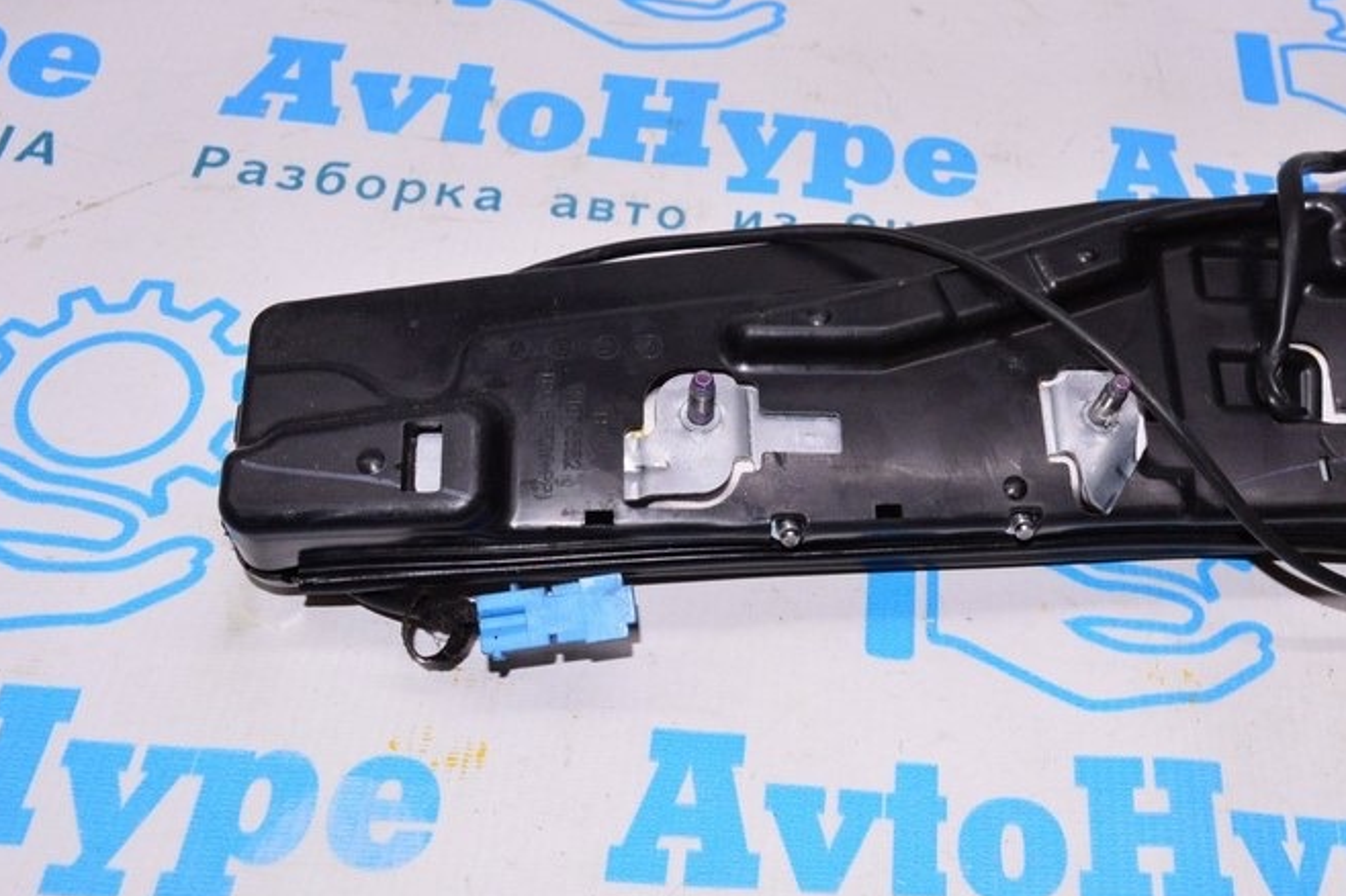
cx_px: 959
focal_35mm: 42
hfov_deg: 45.3
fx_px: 1569
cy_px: 367
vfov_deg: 31.8
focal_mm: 18
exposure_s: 1/200
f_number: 8
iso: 1600
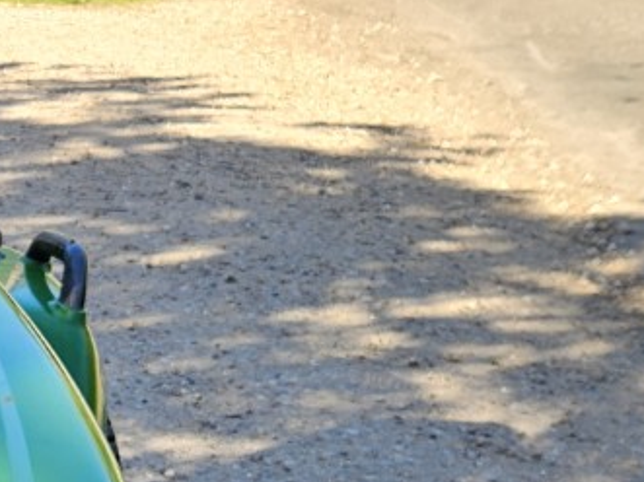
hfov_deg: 18.1
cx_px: -241
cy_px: 723
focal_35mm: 100
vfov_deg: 13.9
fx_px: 1860
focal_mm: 5.4
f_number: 1.8
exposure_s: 1/280
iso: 25
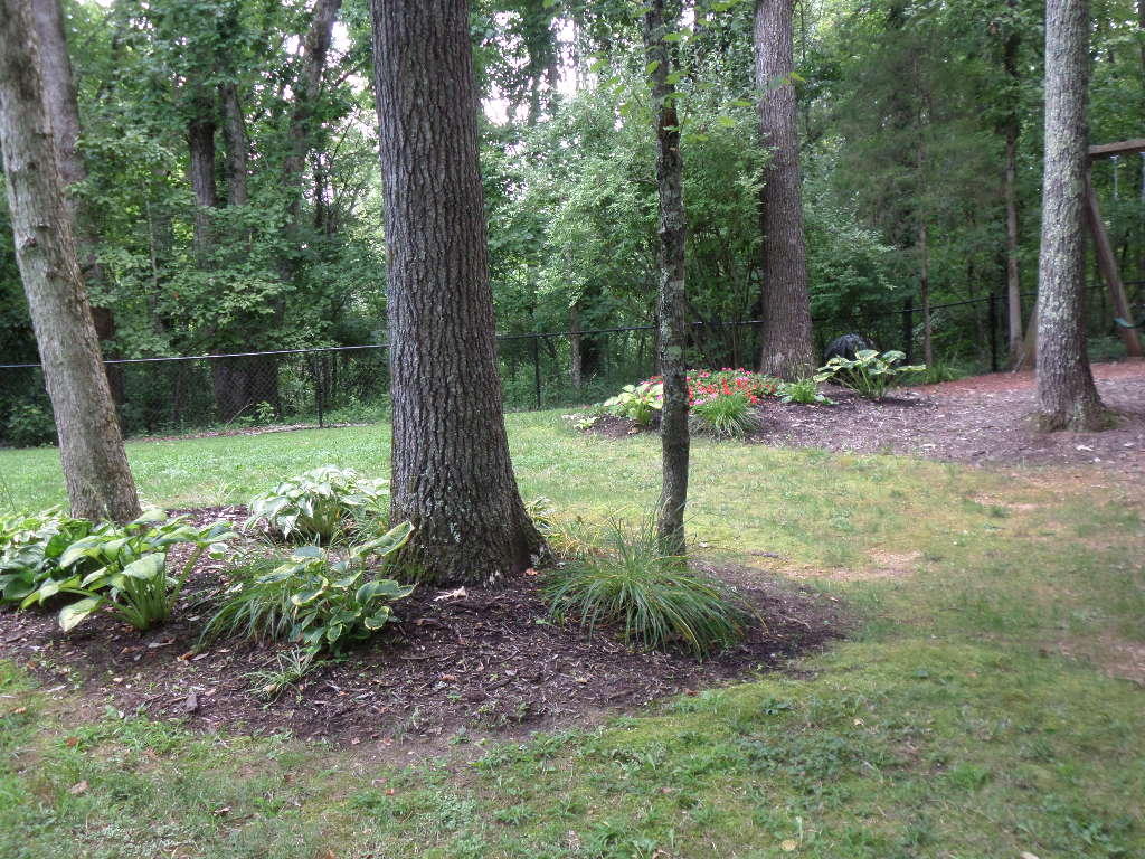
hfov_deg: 50.1
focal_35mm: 37
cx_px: 572
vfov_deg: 38.7
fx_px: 1224
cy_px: 430
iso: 200
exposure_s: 1/45
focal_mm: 6.7
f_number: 3.7
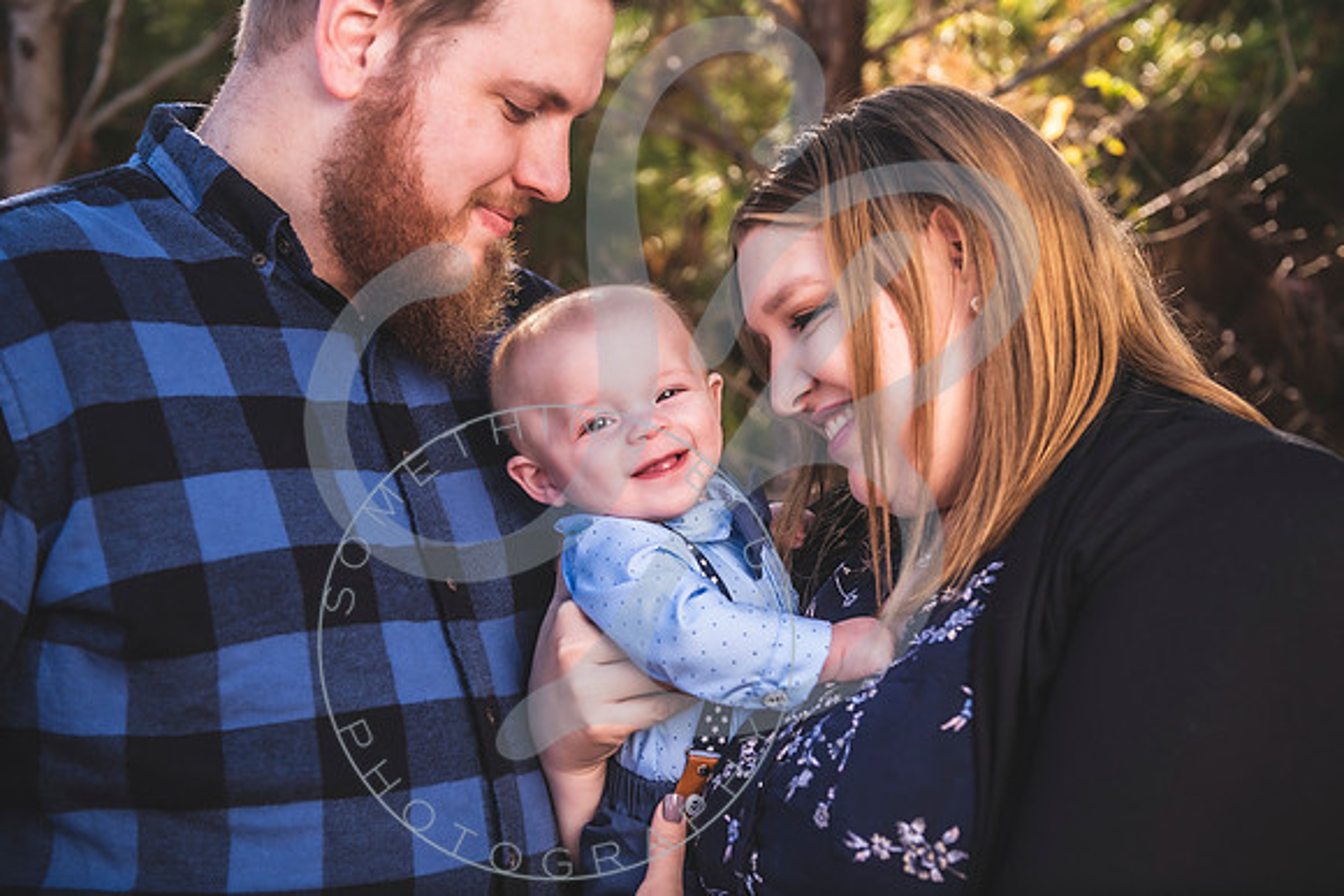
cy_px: 448
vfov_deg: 24.6
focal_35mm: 55
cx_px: 672
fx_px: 2054
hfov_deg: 36.2
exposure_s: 1/250
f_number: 4
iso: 100
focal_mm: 55
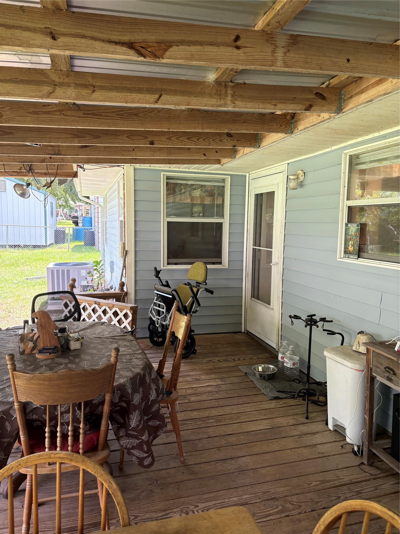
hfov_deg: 53.1
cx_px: 200
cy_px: 267
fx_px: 401
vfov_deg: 67.3
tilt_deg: -5.2
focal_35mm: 26
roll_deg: -0.2
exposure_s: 1/185
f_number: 1.6
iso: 125
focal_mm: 5.96
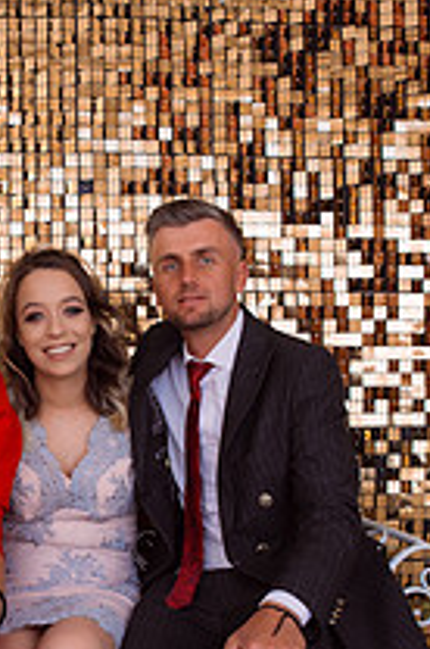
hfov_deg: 25.1
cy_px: 456
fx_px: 935
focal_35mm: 52
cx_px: 44
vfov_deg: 37.6
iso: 640
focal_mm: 24
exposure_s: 1/250
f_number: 5
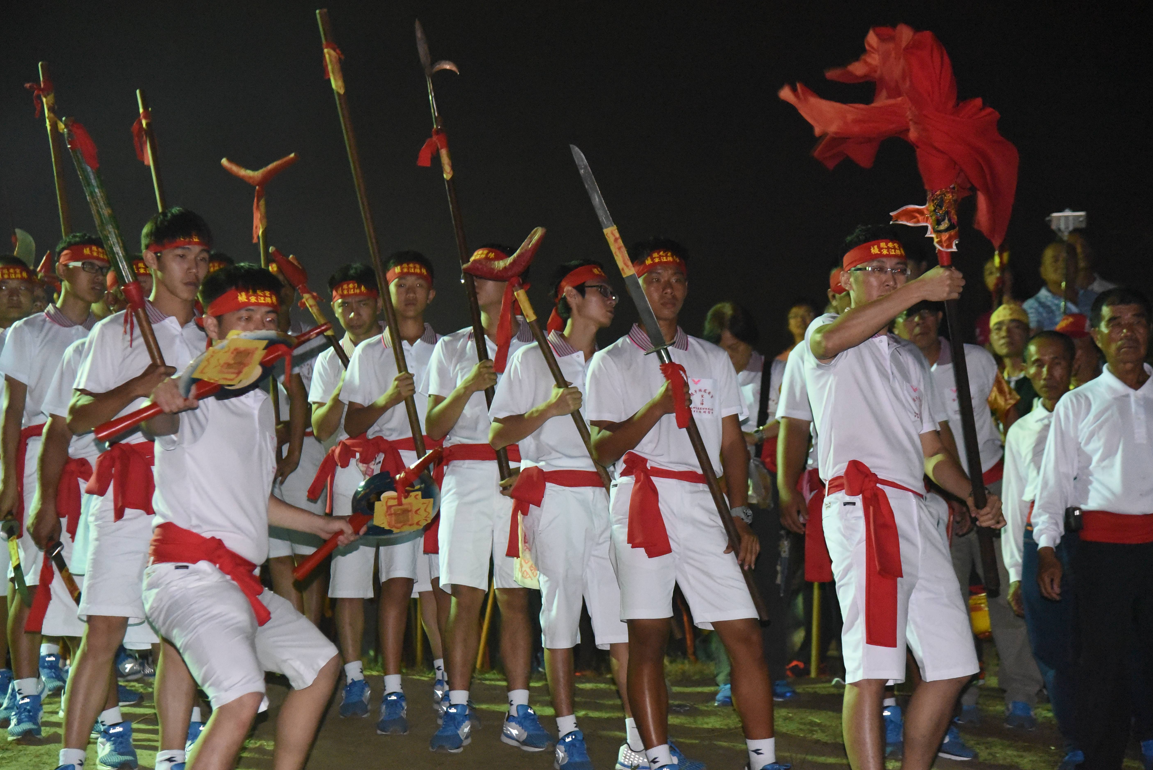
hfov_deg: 23.1
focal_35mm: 88
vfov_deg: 15.5
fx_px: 2819
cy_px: 403
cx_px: 585
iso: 12800
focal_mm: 82
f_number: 4
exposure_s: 1/200
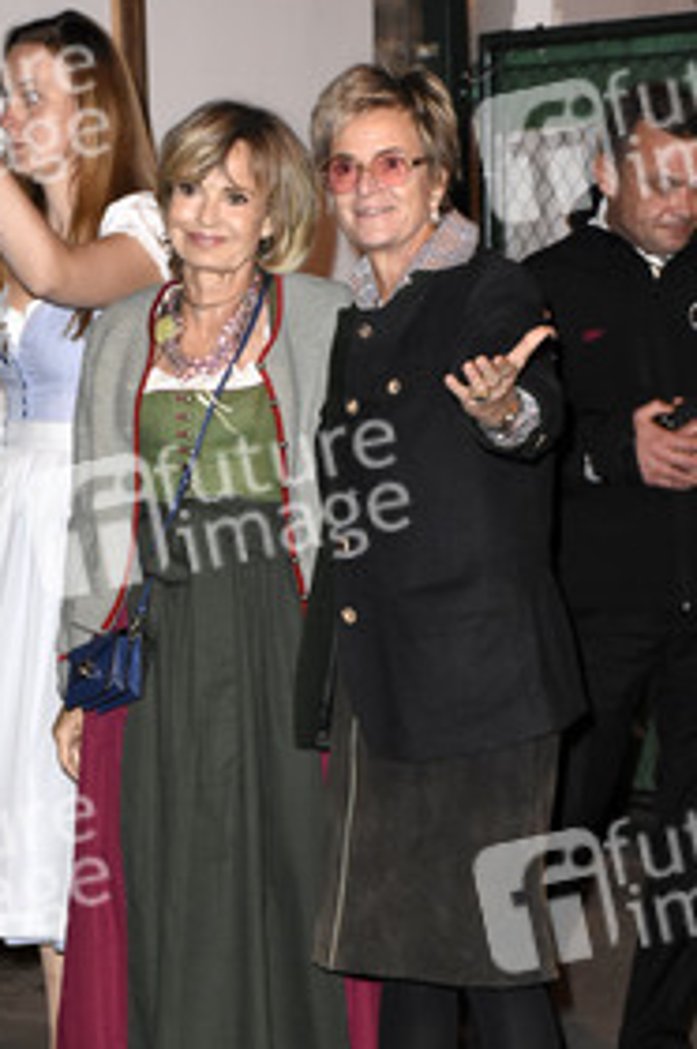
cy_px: 697
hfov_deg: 11.4
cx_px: 326
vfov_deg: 17.0
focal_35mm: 120
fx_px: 3493
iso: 3200
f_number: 6.3
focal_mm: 56
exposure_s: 1/60
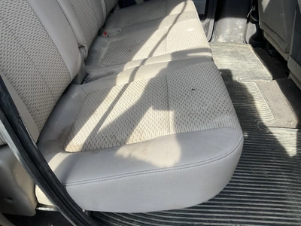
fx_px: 252
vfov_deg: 48.2
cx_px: 150
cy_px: 113
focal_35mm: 29
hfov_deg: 61.7
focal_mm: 3
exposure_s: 1/186
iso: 20
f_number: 1.8
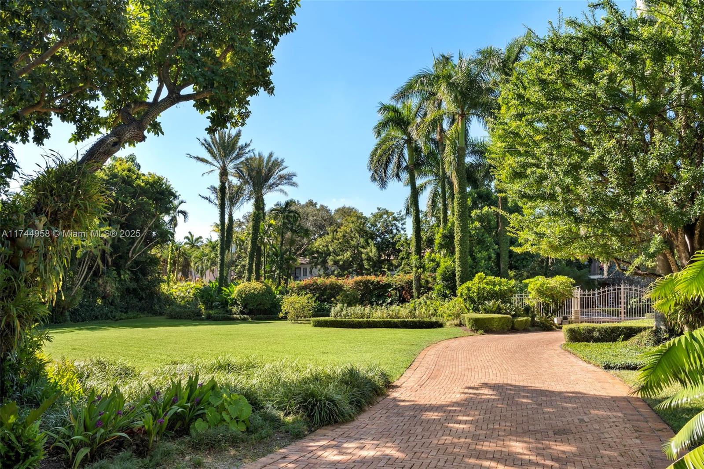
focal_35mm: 24
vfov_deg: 53.1
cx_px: 352
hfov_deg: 73.8
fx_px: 469
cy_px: 234
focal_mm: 24
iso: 100
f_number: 11
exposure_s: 1/50
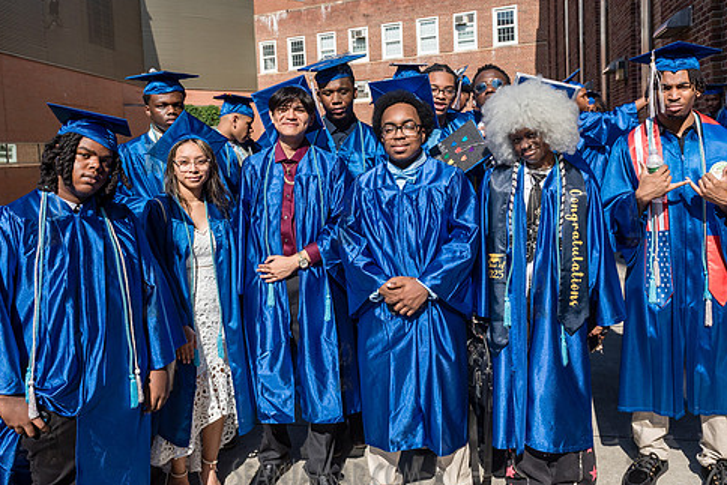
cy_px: 197
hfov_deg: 57.2
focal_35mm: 33
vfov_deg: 39.8
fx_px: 667
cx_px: 380
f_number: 6.3
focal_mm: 24
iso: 400
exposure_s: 1/1600
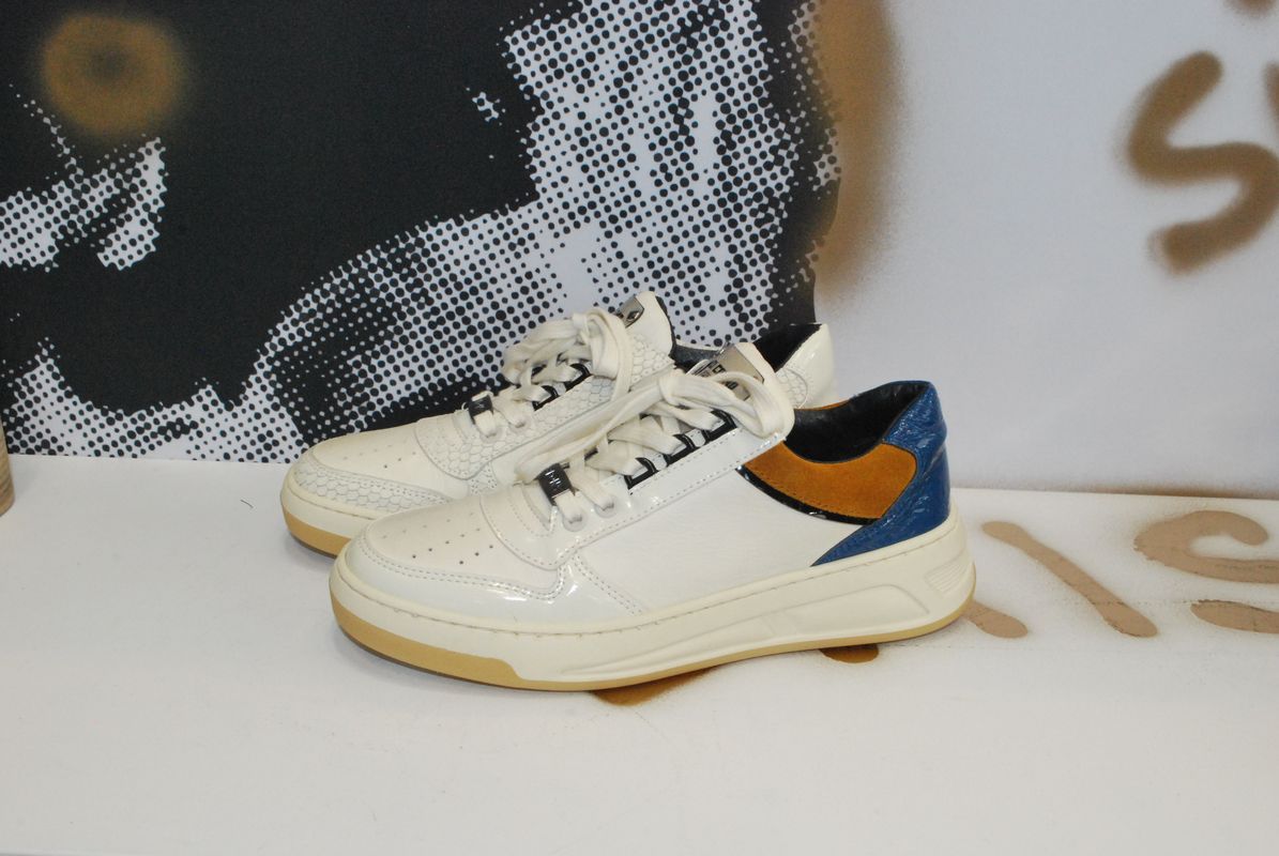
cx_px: 640
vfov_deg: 34.3
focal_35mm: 39
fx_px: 1387
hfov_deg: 49.5
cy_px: 428
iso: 1600
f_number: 14
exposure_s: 1/200
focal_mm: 26
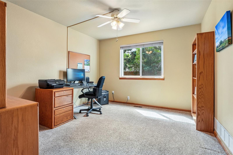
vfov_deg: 72.0
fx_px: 107
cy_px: 78
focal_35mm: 16
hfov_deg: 95.0
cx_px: 116
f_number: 8
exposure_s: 1/30
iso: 500
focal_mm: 11
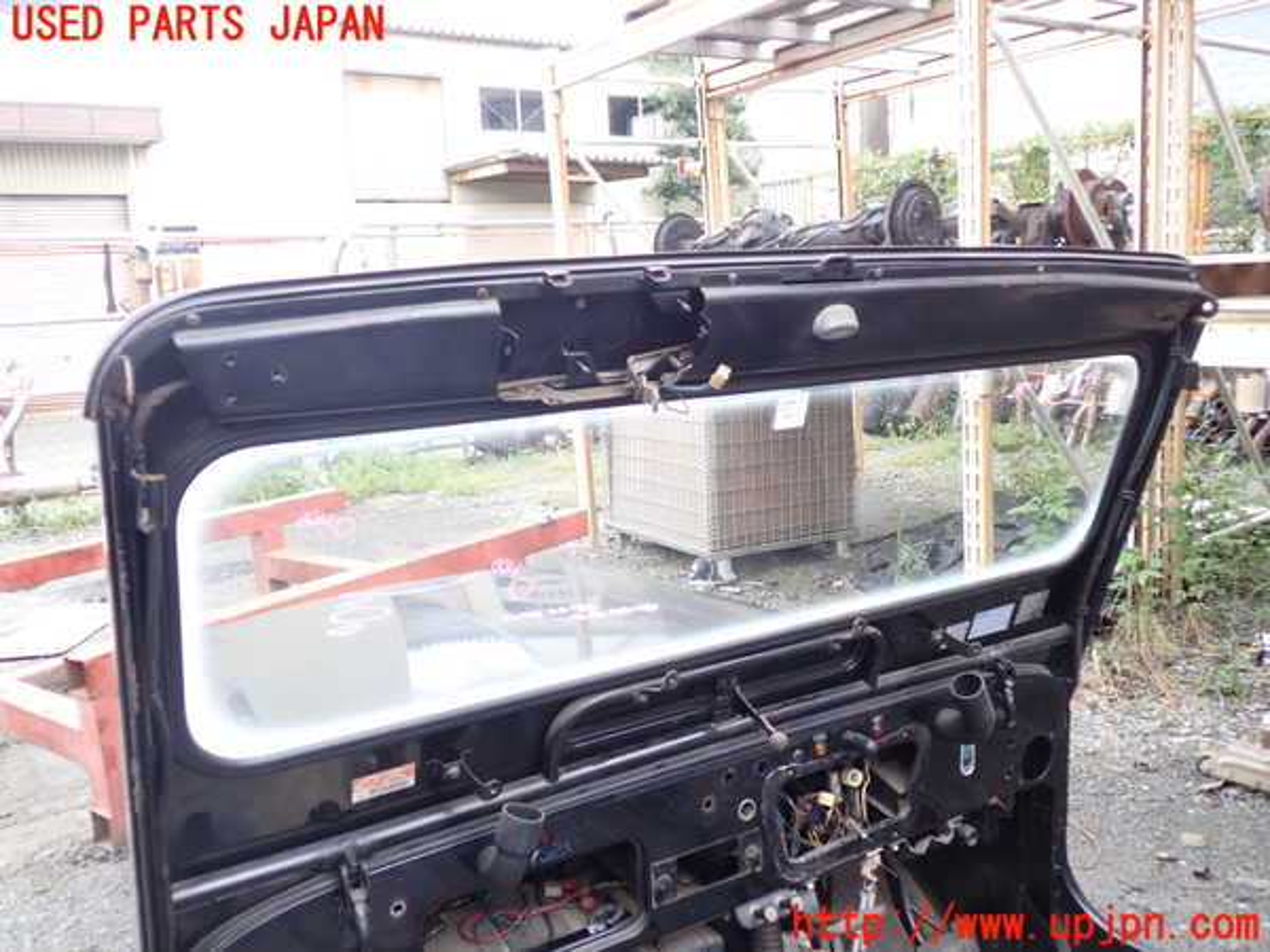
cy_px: 476
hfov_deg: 60.0
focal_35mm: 30
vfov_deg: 46.8
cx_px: 635
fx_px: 1101
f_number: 2.3
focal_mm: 5.4
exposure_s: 1/60
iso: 100
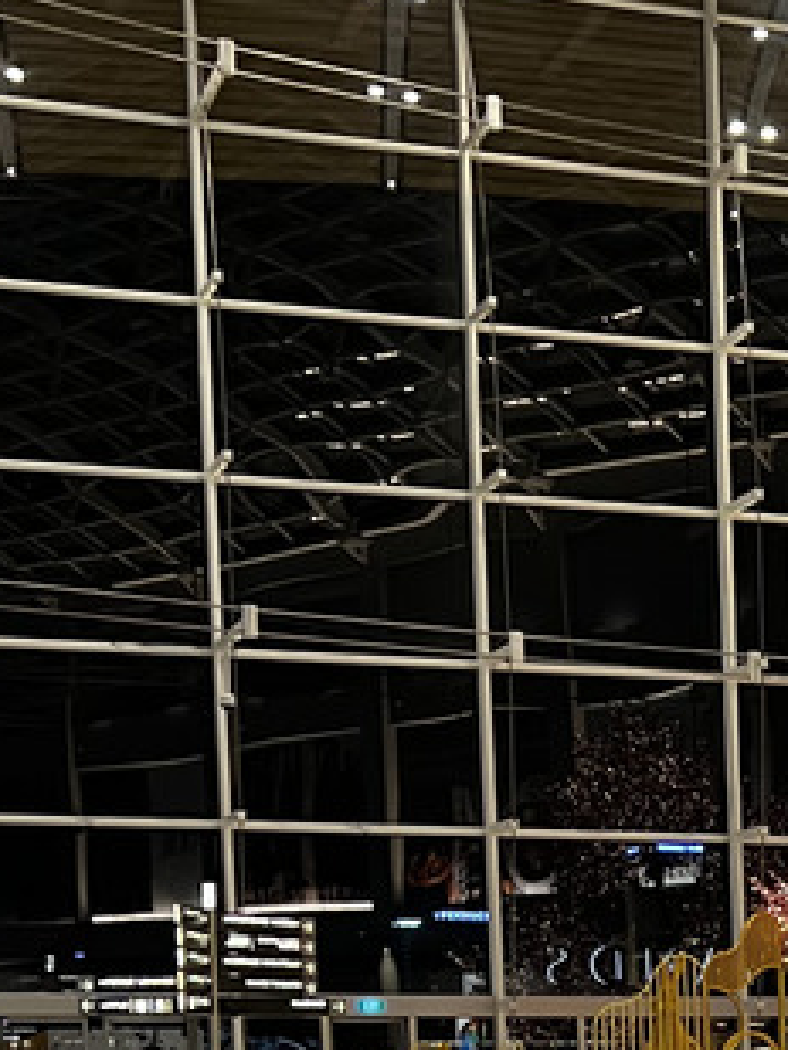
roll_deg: +0.6
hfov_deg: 13.8
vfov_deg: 18.2
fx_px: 3063
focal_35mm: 101
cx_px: 1155
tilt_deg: -4.5
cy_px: 1342
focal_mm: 5.7
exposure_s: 1/50
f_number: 1.5
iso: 100
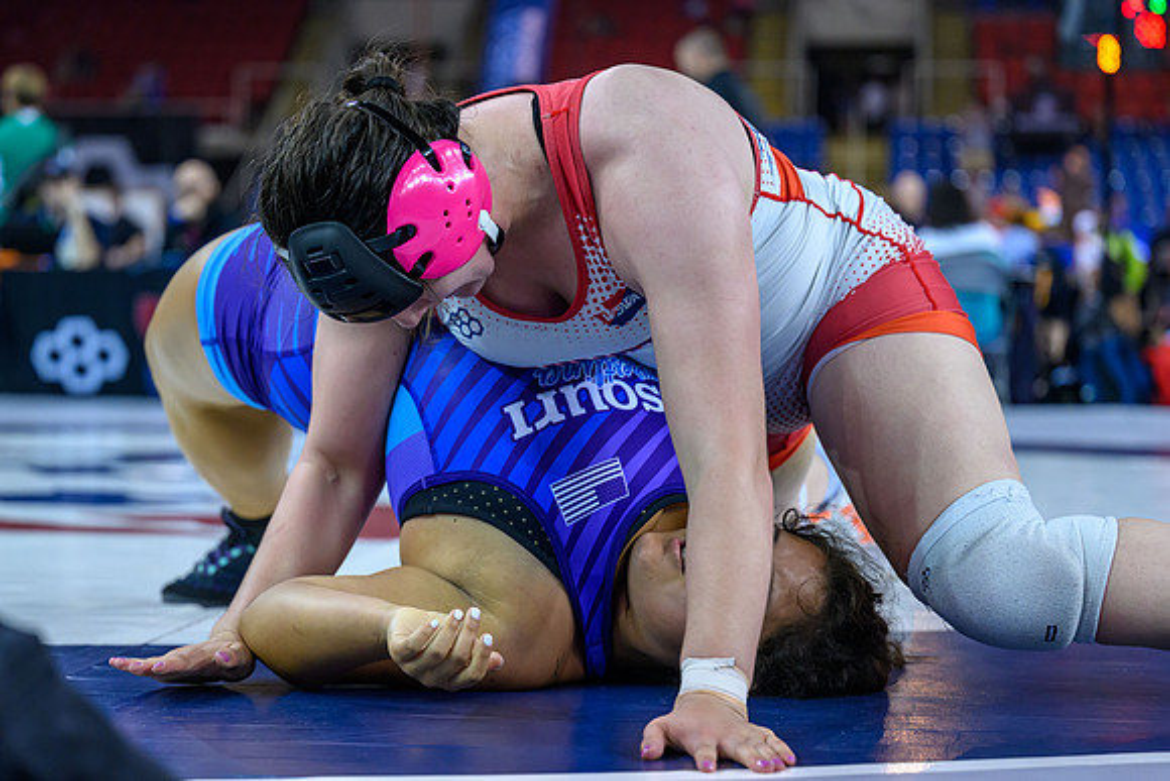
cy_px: 470
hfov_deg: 23.5
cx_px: 453
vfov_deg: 15.8
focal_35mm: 86
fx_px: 2811
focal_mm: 70
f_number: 2.8
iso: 2000
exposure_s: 1/800
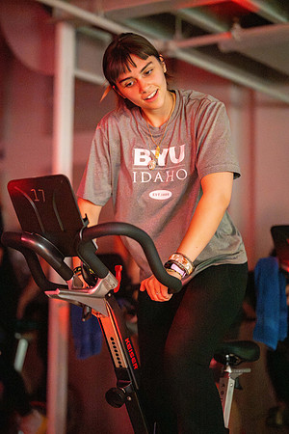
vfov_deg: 23.9
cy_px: 217
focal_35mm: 85
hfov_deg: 16.1
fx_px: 1023
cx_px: 144
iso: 8000
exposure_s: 1/250
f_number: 1.8
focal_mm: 85
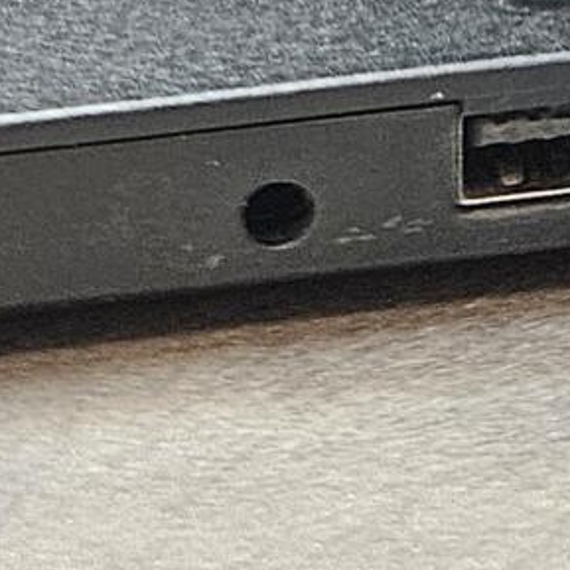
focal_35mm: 180
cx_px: 641
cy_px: -1529
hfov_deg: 9.6
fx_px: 3353
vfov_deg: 7.5
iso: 500
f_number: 1.8
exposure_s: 1/100
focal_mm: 5.4
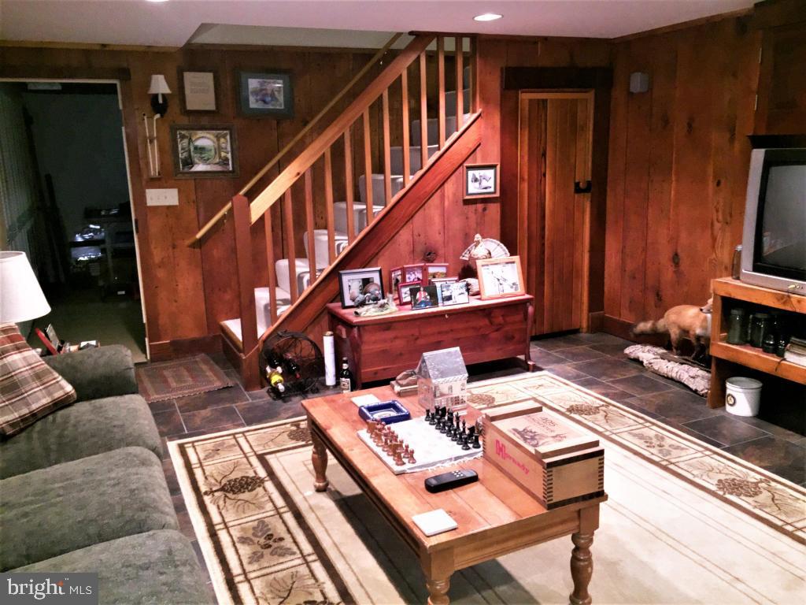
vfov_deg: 48.2
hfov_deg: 61.7
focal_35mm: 29
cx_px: 403
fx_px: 675
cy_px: 302
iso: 64
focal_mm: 4.15
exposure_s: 1/20
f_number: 2.2
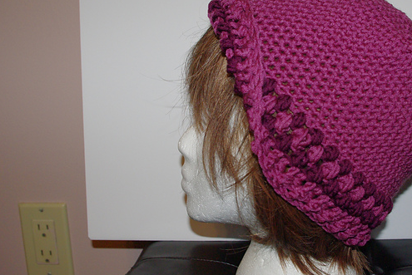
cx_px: 245
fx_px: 504
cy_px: 120
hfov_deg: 44.3
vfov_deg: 30.5
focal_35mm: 44
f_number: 6.7
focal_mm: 23.13
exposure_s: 1/45
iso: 800
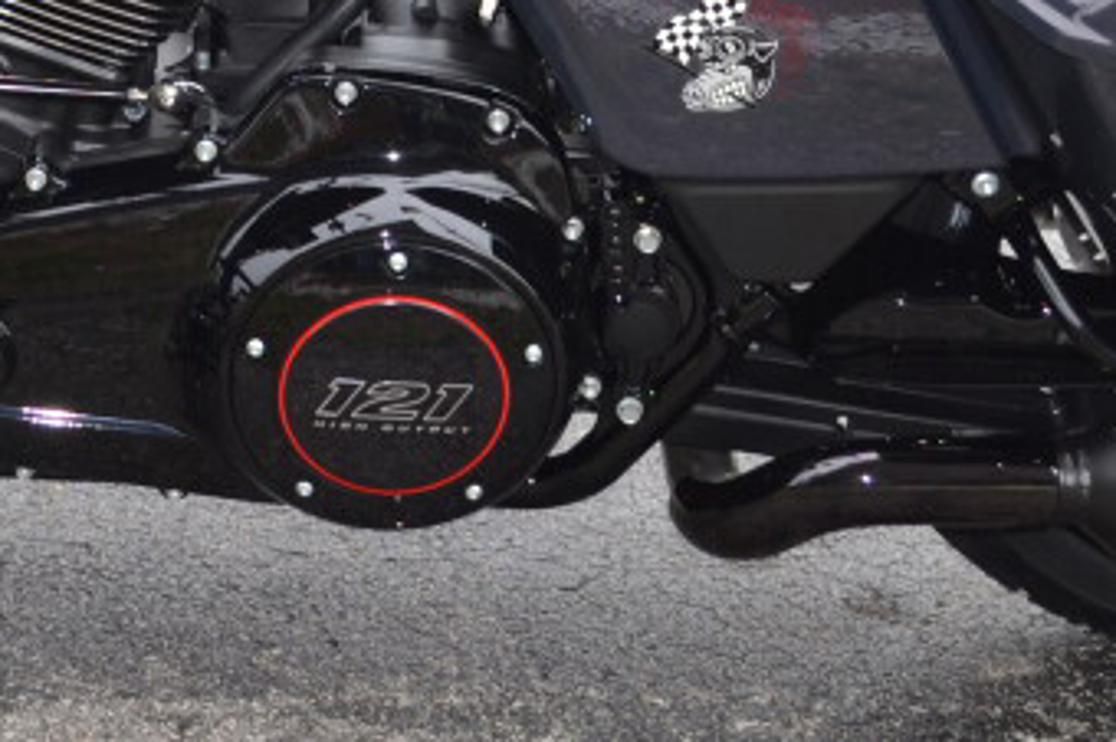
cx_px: 332
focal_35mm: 106
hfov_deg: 19.2
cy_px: -207
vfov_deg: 12.5
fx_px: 3283
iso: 100
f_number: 4
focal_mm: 20
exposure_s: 1/125
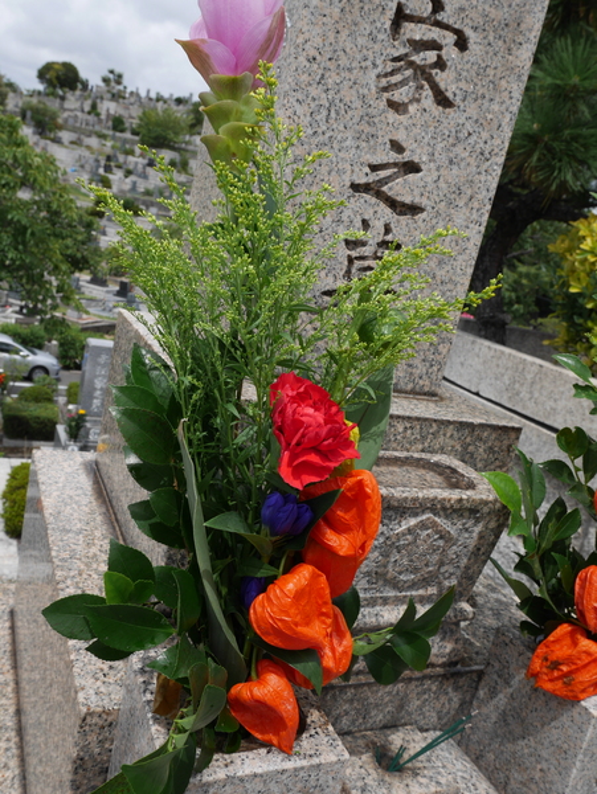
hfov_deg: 46.9
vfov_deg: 59.9
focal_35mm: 30
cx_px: 298
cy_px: 397
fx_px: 689
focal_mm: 15
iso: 200
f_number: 8
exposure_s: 1/400
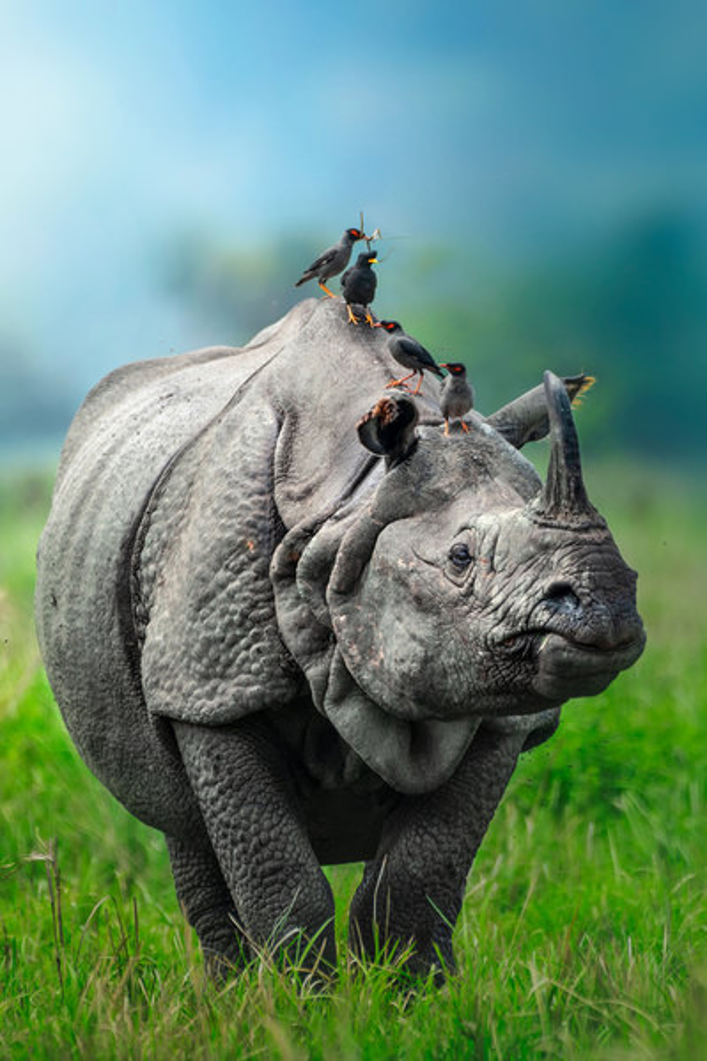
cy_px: 530
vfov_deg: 2.8
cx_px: 354
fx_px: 22105
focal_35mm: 750
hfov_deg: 1.8
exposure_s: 1/640
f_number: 5.6
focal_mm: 500
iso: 250
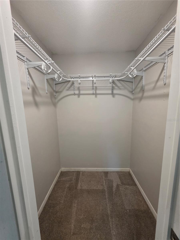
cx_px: 90
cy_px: 120
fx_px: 90
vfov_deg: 106.2
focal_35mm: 13
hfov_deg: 89.9
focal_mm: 2.2
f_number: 1.9
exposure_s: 1/60
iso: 250
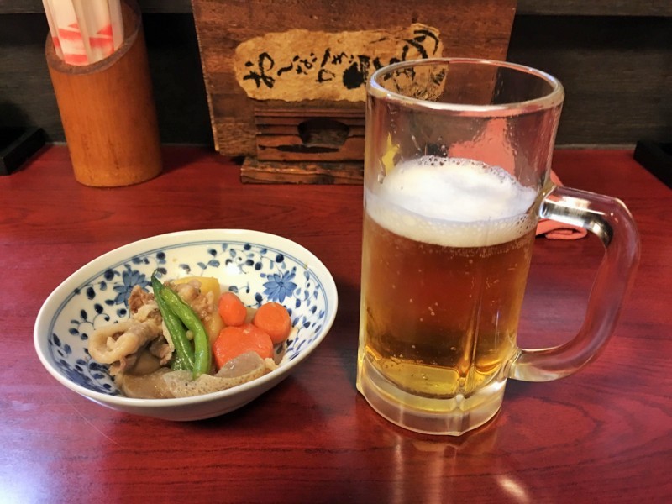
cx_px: 336
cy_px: 252
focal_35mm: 29
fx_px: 563
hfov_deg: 61.7
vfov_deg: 48.2
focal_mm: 4.15
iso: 100
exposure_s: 1/8
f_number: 2.2
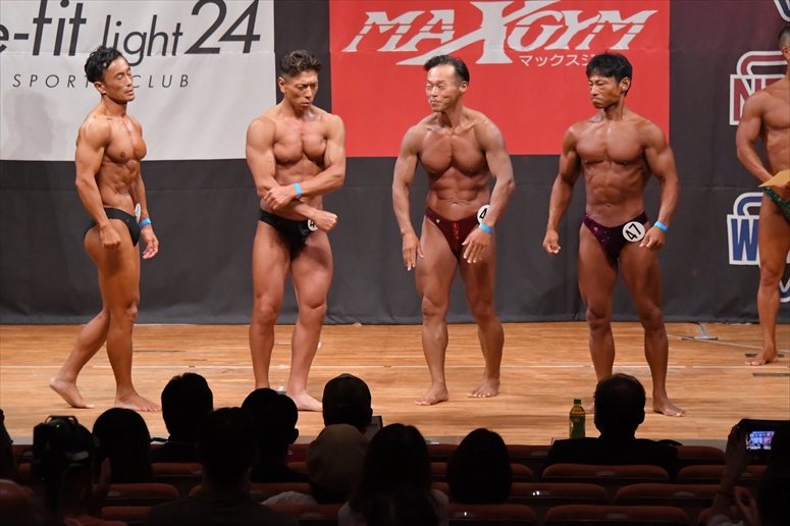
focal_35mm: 202
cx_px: 395
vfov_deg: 6.8
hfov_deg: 10.2
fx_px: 4431
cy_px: 263
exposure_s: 1/400
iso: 8000
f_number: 5.6
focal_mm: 135
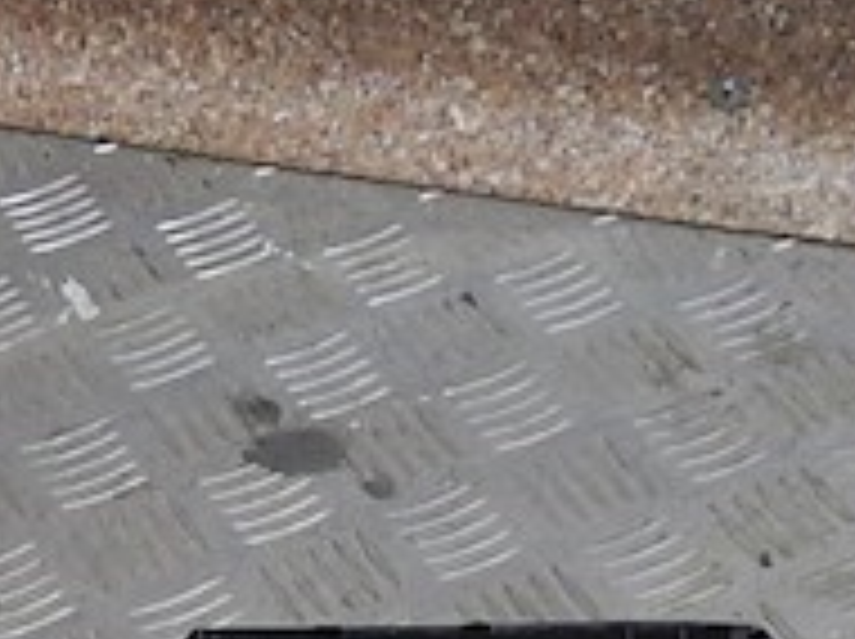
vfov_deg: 16.3
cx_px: 346
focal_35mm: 81
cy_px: 1012
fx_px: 1998
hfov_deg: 24.1
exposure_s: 1/50
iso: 400
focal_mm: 4.3
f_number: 2.8
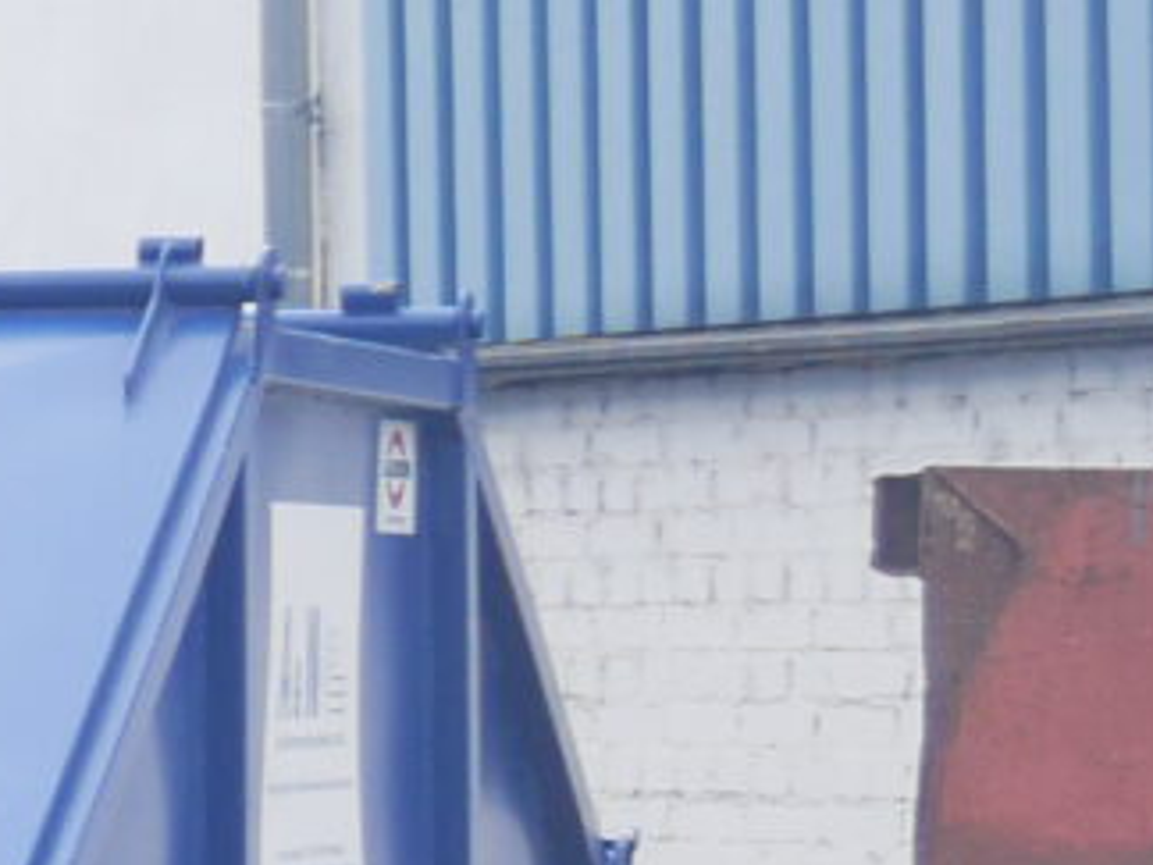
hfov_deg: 6.6
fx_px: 8427
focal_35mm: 253
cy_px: 797
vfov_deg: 5.9
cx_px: -3124
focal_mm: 16
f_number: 5
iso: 200
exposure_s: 1/200
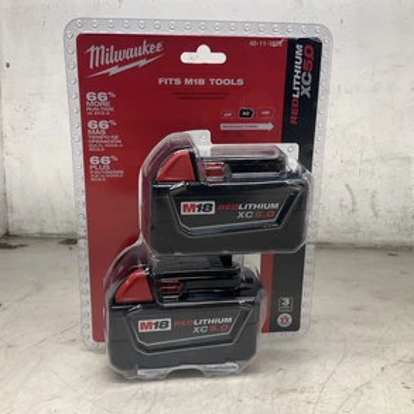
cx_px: 194
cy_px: 209
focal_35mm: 35
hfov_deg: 47.2
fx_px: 474
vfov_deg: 47.2
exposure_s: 1/120
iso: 50
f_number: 1.8
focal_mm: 3
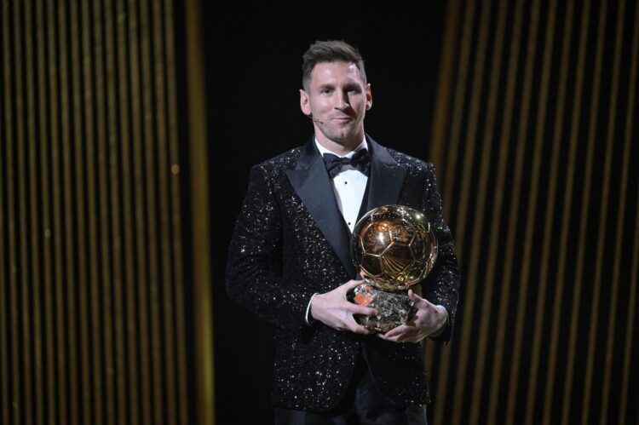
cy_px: 212
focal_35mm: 200
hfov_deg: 10.3
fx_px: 3548
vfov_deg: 6.9
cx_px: 320
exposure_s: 1/1250
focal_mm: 200
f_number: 2.8
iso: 5000
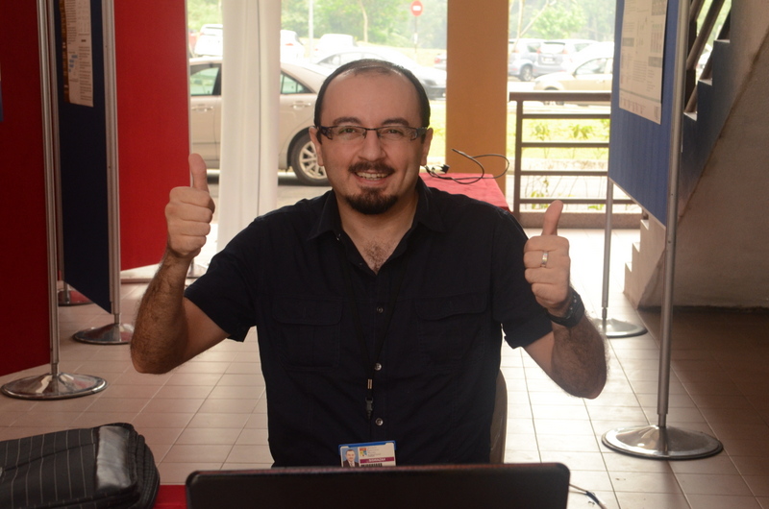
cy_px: 254
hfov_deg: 29.9
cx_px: 384
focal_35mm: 68
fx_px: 1439
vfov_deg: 20.1
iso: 1600
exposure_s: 1/80
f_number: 8
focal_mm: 45
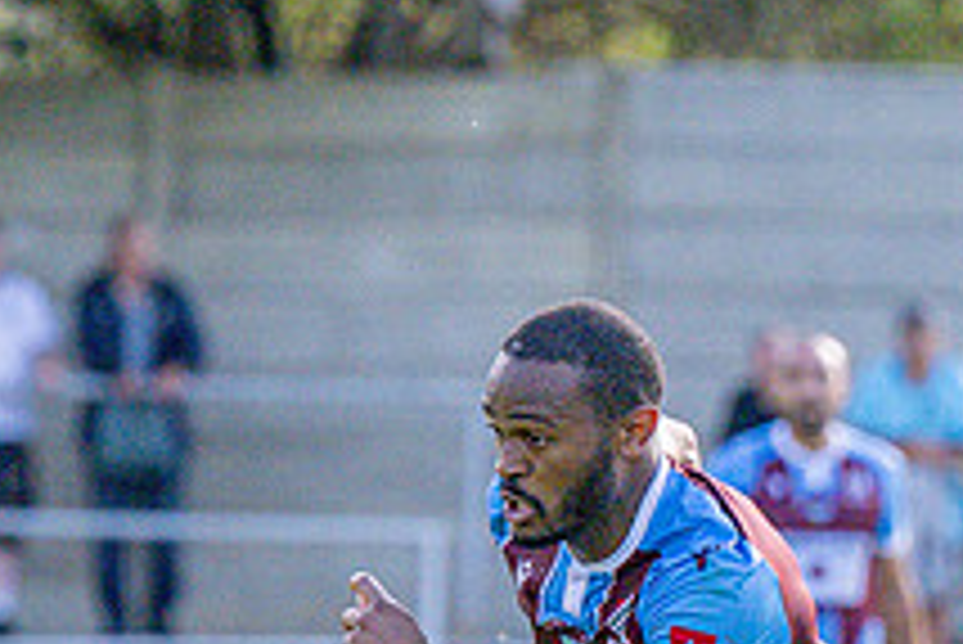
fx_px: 28186
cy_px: 866
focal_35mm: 1053
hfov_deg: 2.0
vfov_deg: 1.3
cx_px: -181
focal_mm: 185
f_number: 4
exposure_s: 1/3200
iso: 400
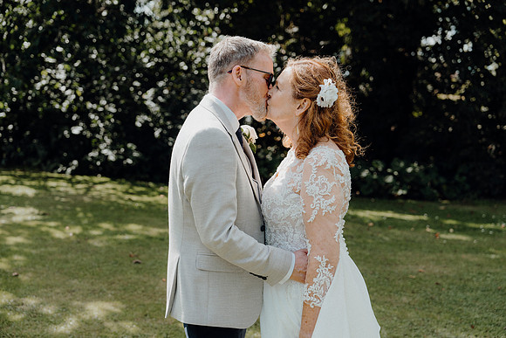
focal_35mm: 49
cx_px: 253
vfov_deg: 27.5
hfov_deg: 40.3
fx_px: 689
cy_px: 169
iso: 125
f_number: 3.2
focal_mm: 49
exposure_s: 1/500
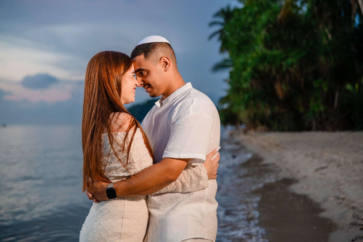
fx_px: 507
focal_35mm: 50
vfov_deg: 26.8
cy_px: 121
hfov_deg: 39.4
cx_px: 182
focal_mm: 50
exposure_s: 1/250
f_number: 2.5
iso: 1600
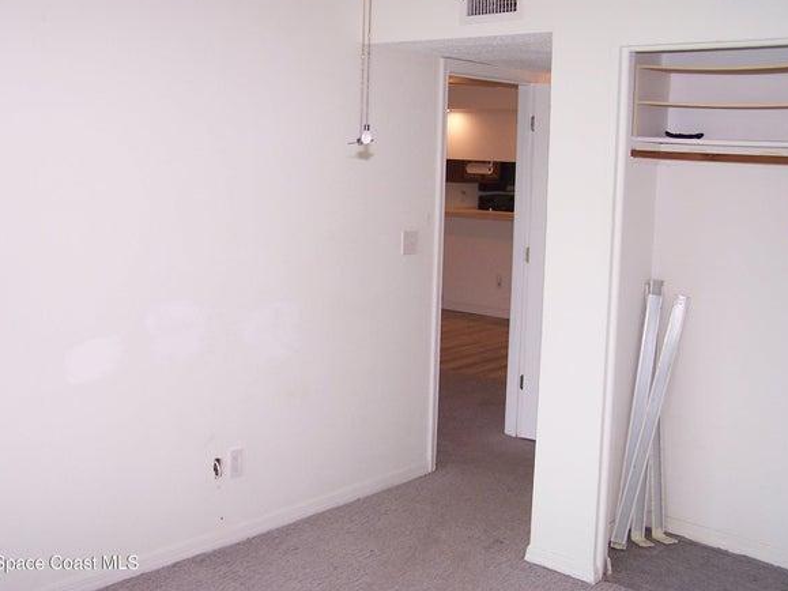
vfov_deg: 34.3
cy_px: 266
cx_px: 367
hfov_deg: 44.8
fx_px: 956
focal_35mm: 42
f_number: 2.8
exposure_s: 1/60
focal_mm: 6.3
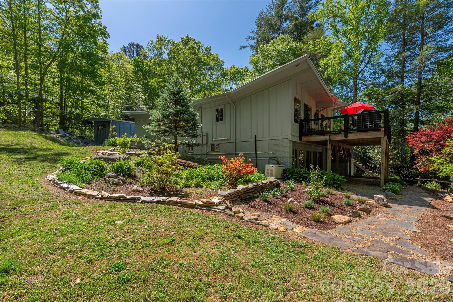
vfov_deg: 73.8
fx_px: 201
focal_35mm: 16
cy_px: 151
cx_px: 226
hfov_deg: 96.7
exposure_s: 1/1250
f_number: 8
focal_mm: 16
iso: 320
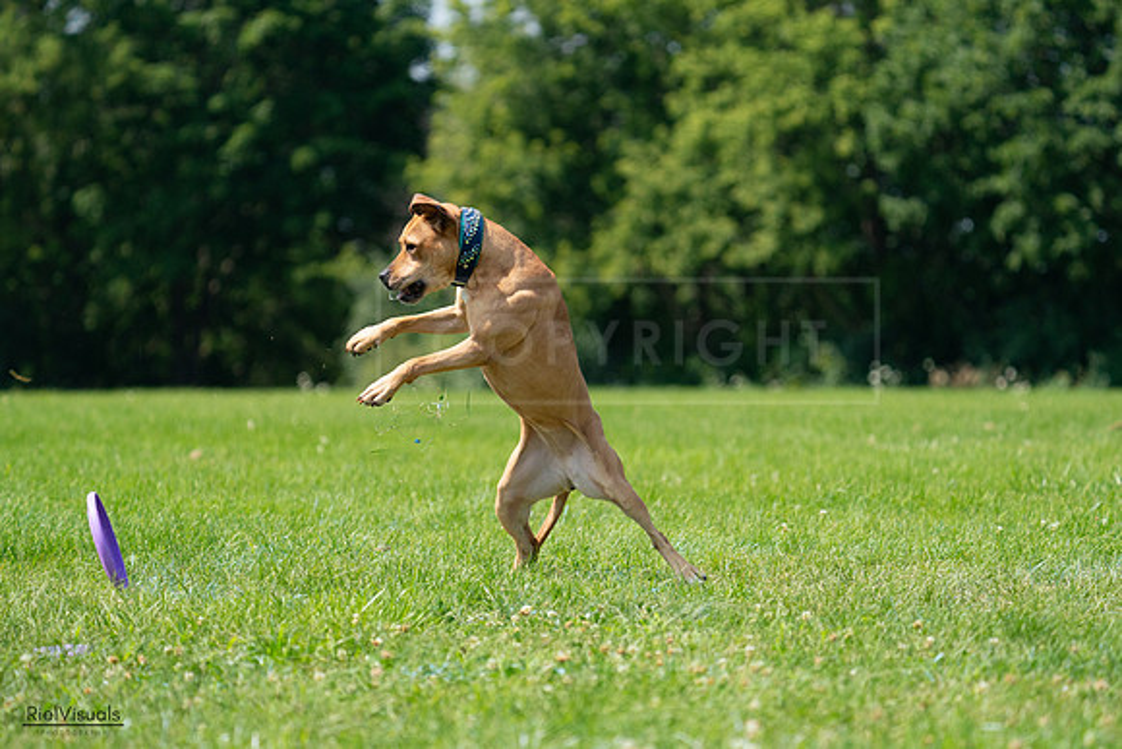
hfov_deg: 8.8
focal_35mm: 233
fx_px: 7274
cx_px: 573
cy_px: 374
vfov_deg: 5.9
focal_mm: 225
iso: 1250
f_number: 5.6
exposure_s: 1/4000
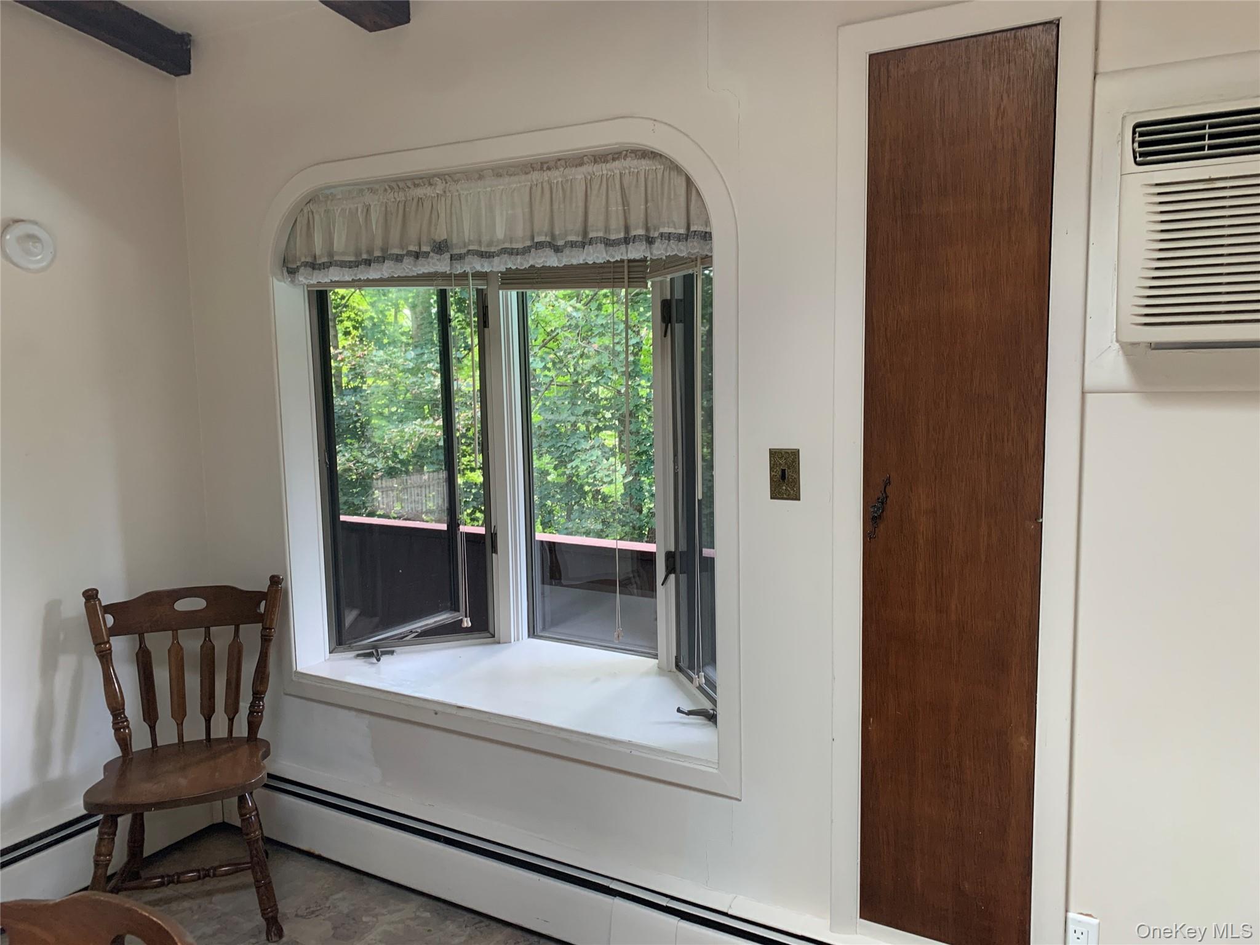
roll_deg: +1.5
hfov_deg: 67.3
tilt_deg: -5.6
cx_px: 630
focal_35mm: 26
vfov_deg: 53.1
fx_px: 946
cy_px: 472
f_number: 1.8
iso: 125
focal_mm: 4.25
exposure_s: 1/60
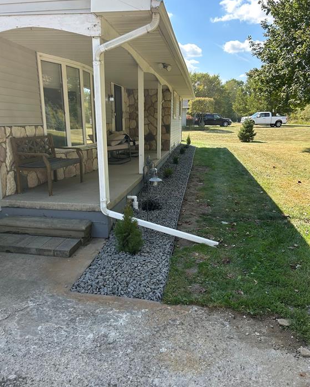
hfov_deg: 51.5
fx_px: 321
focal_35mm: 28
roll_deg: -1.6
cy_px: 210
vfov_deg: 62.1
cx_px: 151
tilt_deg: -15.0
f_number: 1.5
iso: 50
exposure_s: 1/853
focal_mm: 5.7
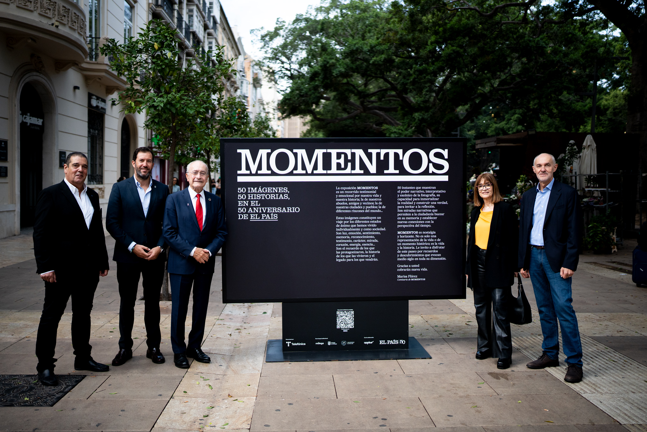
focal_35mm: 35
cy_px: 216
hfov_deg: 54.4
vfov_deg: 37.8
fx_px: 629
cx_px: 324
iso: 800
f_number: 1.4
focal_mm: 35
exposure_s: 1/8000
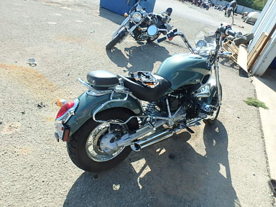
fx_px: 167
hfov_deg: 79.0
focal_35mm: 21
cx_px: 138
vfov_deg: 63.4
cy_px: 104
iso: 125
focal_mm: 3.7
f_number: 3.5
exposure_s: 1/500
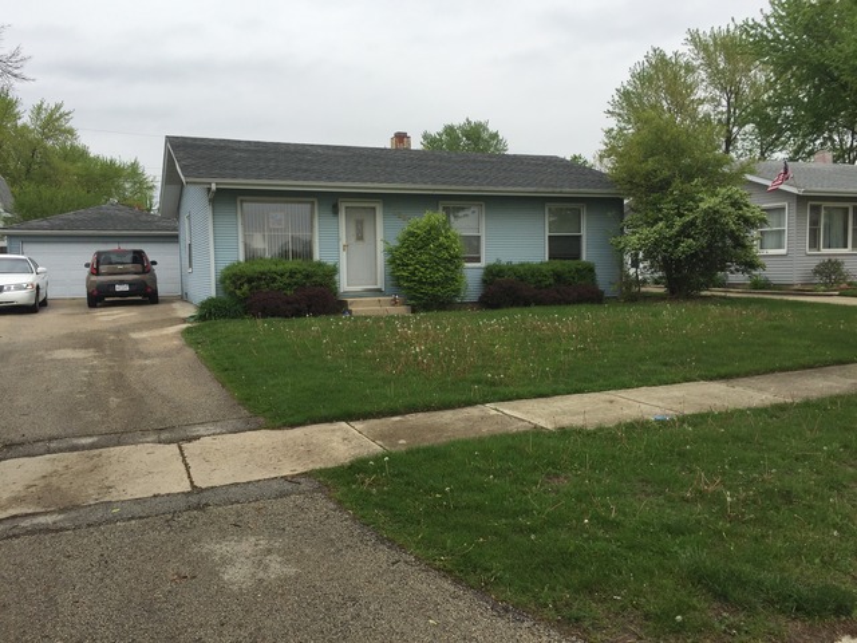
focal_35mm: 29
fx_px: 718
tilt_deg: -5.0
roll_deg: +1.0
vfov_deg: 48.2
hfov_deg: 61.7
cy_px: 322
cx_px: 428
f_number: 2.2
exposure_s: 1/520
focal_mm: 4.15
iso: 32
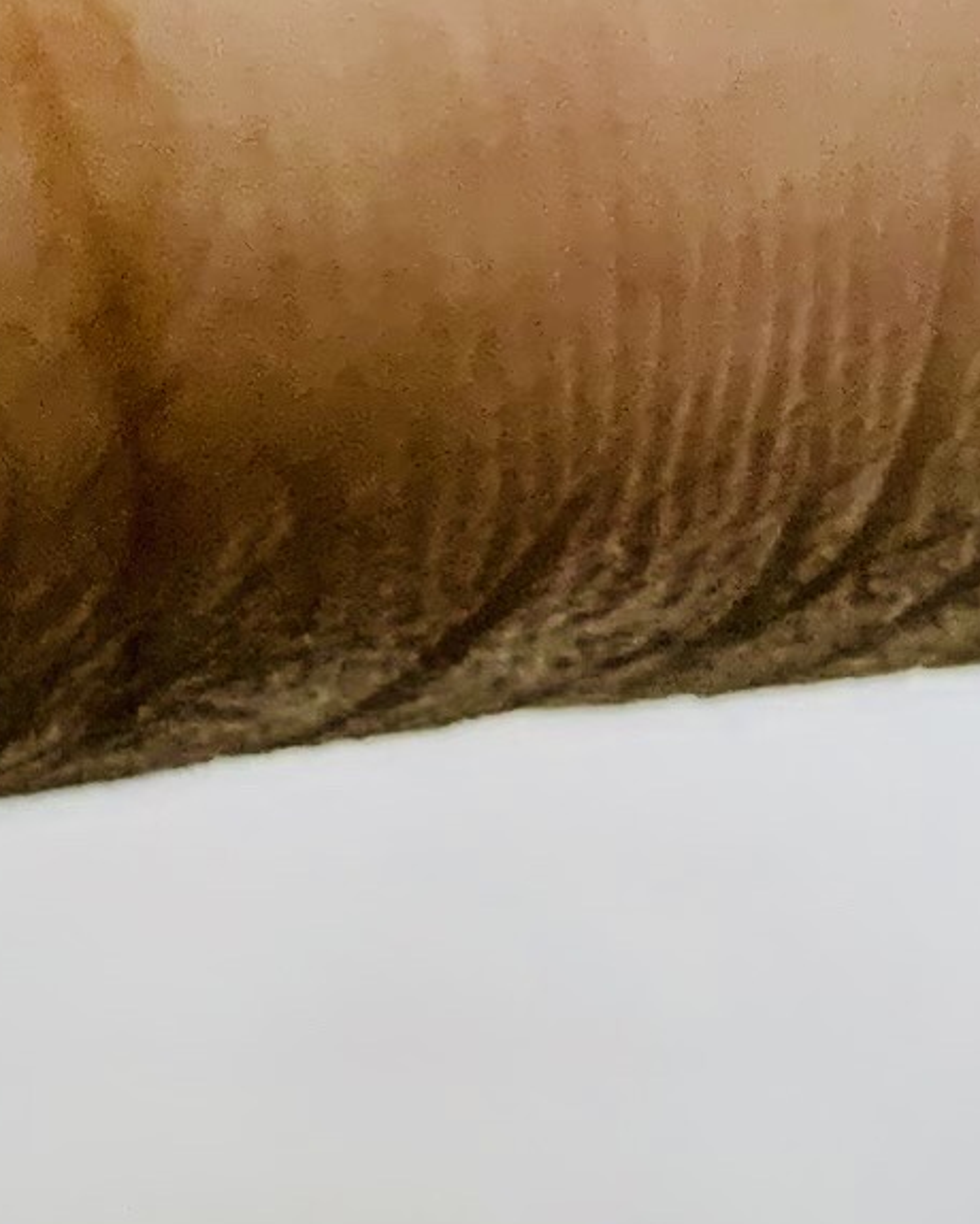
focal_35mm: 178
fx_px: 6453
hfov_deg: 8.1
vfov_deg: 9.1
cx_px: -1208
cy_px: -2184
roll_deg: -0.2
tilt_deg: -23.4
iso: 125
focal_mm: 4.25
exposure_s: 1/60
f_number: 1.8
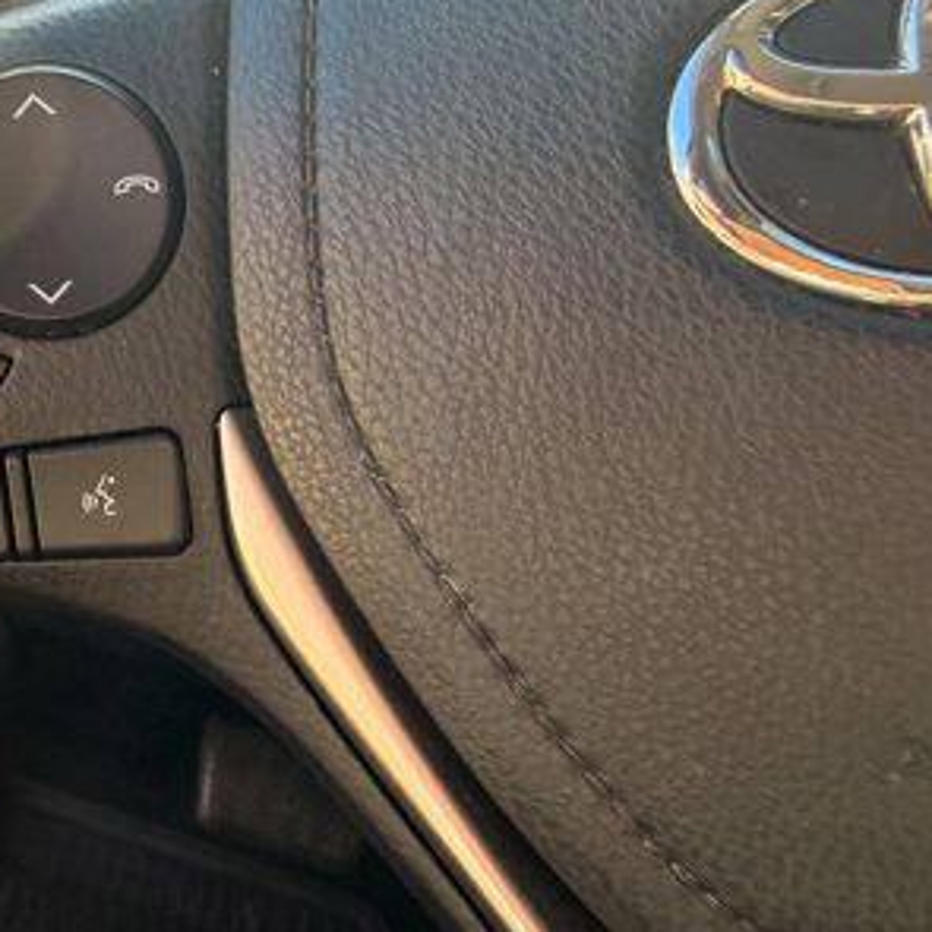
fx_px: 1401
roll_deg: -11.5
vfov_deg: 36.2
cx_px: 0
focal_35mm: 46
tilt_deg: -22.9
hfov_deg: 33.6
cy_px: 278
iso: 50
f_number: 2.2
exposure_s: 1/121
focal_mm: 2.22
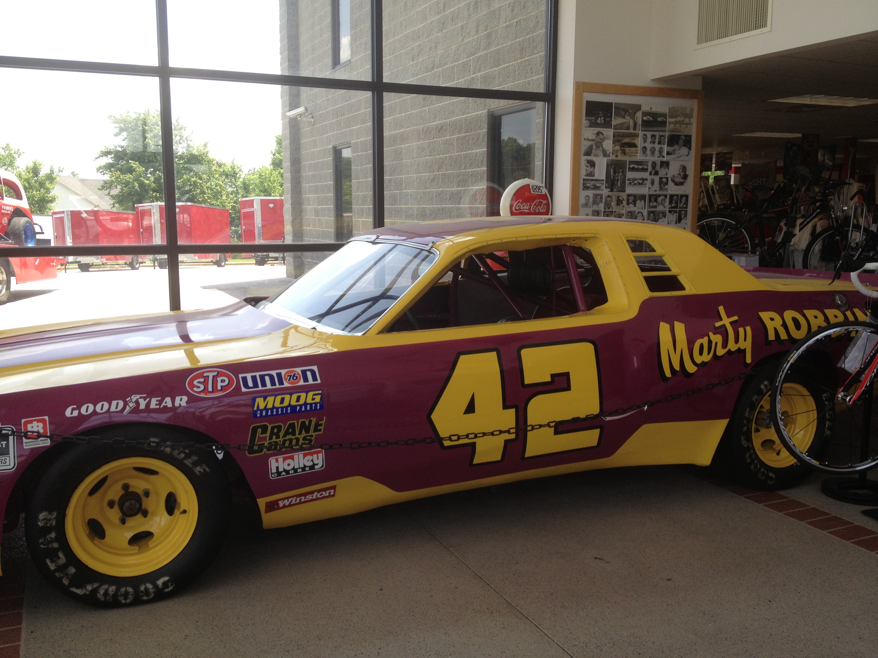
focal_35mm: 35
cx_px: 439
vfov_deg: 40.7
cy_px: 329
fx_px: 888
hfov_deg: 52.6
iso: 50
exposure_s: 1/215
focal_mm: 4.28
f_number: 2.4
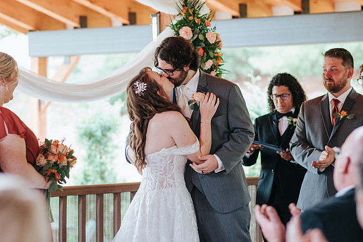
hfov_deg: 16.1
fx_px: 1286
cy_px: 121
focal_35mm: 128
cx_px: 182
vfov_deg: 10.8
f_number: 2.8
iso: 800
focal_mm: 85
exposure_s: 1/250
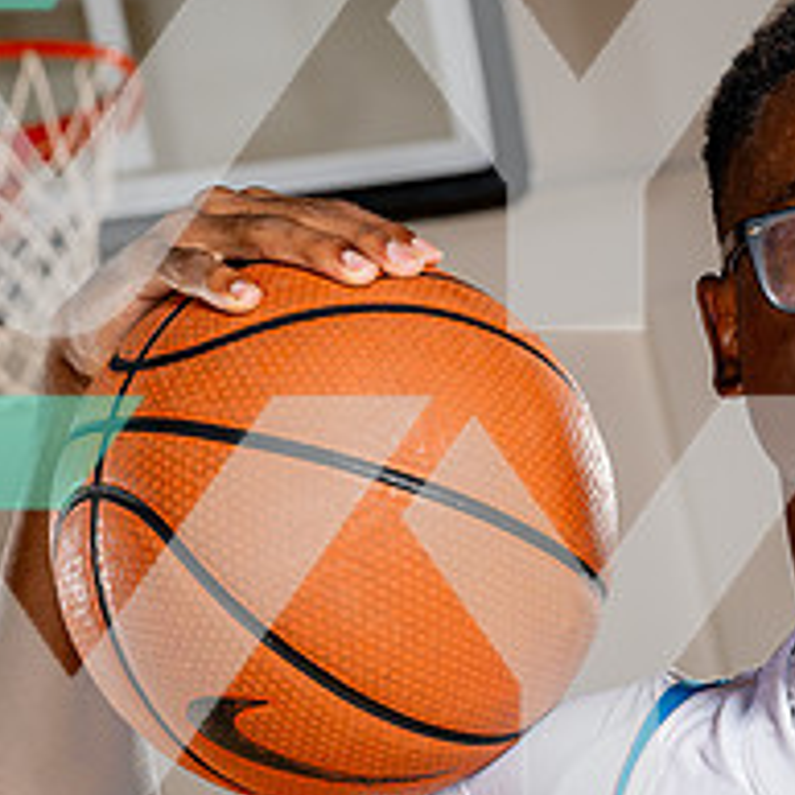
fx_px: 3248
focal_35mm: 125
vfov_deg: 13.9
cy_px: 616
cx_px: 762
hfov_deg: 13.8
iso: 200
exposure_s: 1/250
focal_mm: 49
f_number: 5.6
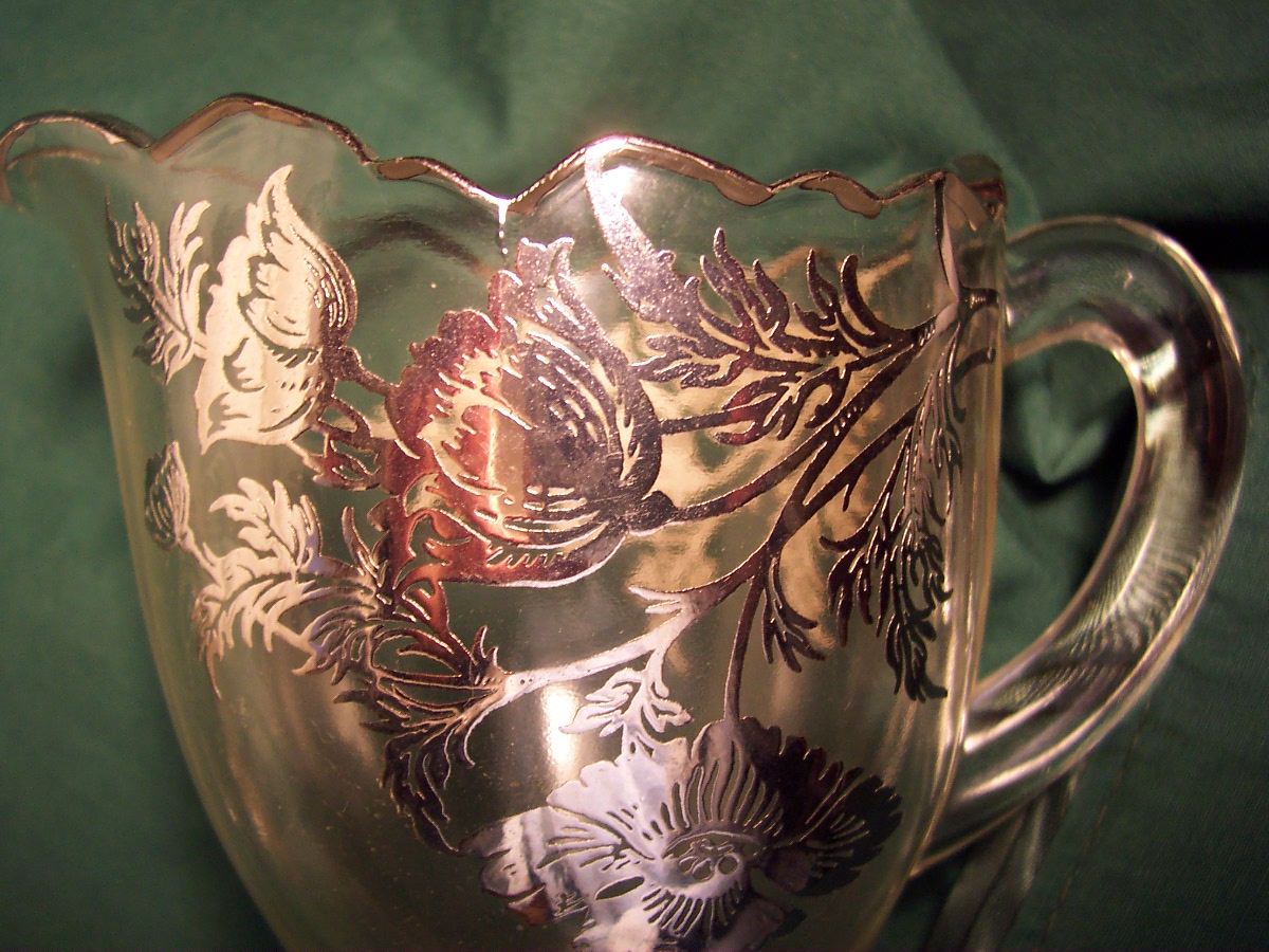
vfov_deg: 38.7
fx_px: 1356
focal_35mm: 37
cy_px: 476
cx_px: 634
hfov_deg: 50.1
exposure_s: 1/30
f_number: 2.8
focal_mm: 5.6
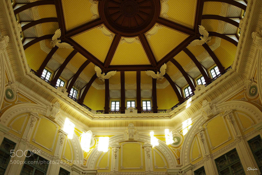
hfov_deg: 49.5
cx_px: 131
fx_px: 284
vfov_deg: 34.2
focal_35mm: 39
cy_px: 88
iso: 800
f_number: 5.6
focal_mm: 26
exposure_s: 1/60
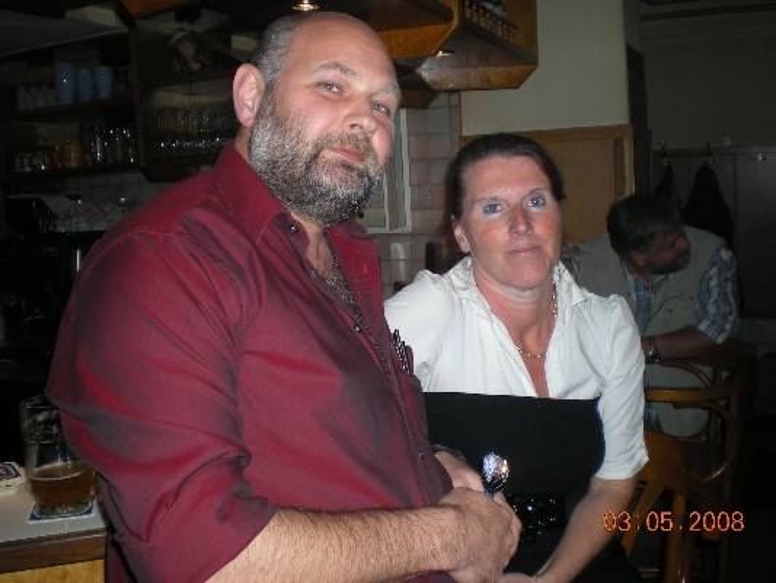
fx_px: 852
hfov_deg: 49.0
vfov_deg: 37.7
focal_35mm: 38
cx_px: 388
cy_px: 292
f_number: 3.1
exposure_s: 1/60
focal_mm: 6.3
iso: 74
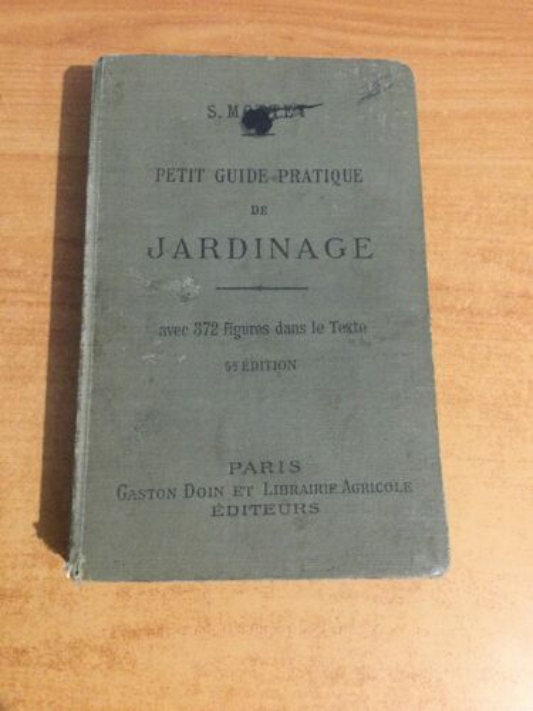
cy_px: 356
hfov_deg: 45.4
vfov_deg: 58.4
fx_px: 636
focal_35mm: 31
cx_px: 266
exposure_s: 1/17
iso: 400
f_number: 2.4
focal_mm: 3.3
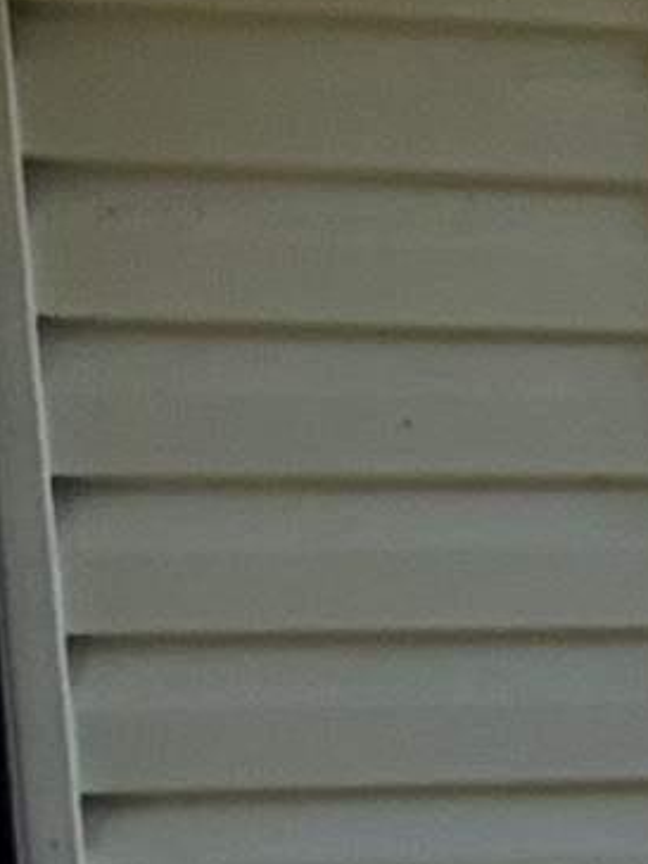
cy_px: 1028
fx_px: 2945
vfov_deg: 16.1
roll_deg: +3.2
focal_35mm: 118
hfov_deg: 5.8
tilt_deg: -1.2
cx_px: 3530
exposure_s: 1/1189
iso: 50
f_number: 2.2
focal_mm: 2.22
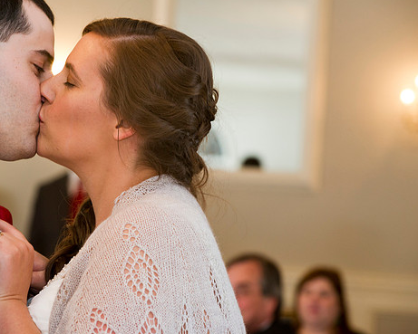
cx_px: 160
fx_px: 2190
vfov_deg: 8.7
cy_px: 165
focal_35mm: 177
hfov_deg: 10.9
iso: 800
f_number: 5.6
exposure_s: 1/60
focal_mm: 150
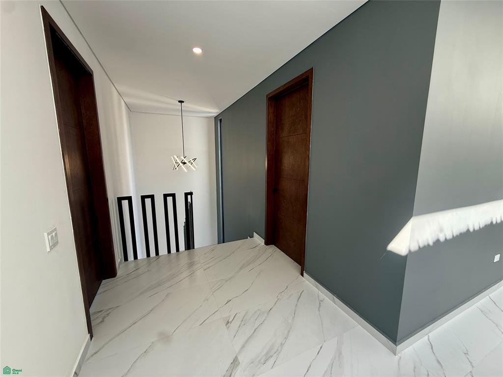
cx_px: 252
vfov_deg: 85.7
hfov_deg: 102.1
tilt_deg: -9.8
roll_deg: -0.1
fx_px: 203
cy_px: 188
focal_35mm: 14
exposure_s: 1/99
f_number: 2.2
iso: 80
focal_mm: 2.22
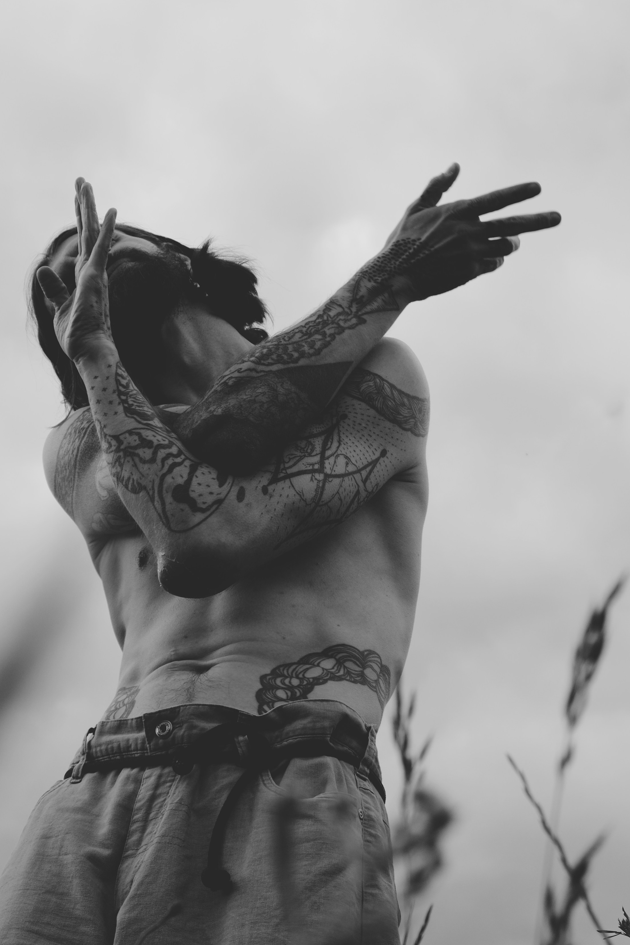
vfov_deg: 34.5
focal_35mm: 58
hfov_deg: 23.3
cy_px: 522
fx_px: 1523
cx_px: 244
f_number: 5
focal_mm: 31.5
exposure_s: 1/400
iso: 200
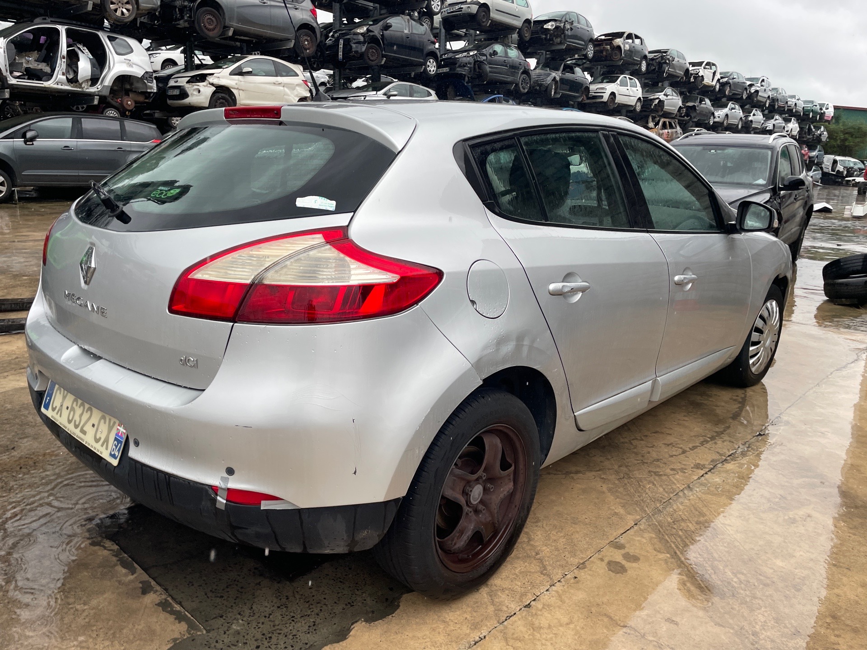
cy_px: 325
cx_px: 434
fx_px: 651
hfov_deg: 67.3
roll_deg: -0.8
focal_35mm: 26
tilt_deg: -15.8
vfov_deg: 53.1
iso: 32
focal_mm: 4.2
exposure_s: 1/419
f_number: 1.6
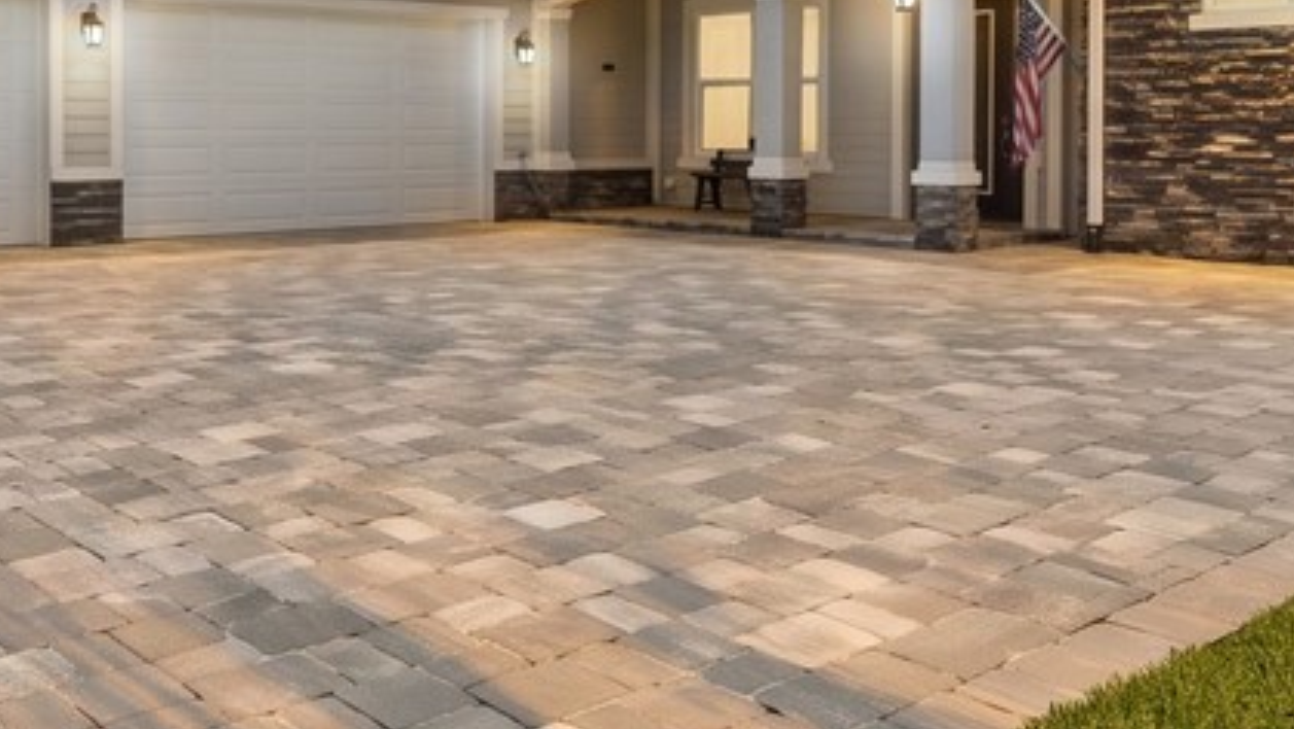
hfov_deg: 50.9
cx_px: 352
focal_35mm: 38
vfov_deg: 30.6
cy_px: 170
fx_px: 1304
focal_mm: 14
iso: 250
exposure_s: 1/500
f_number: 9
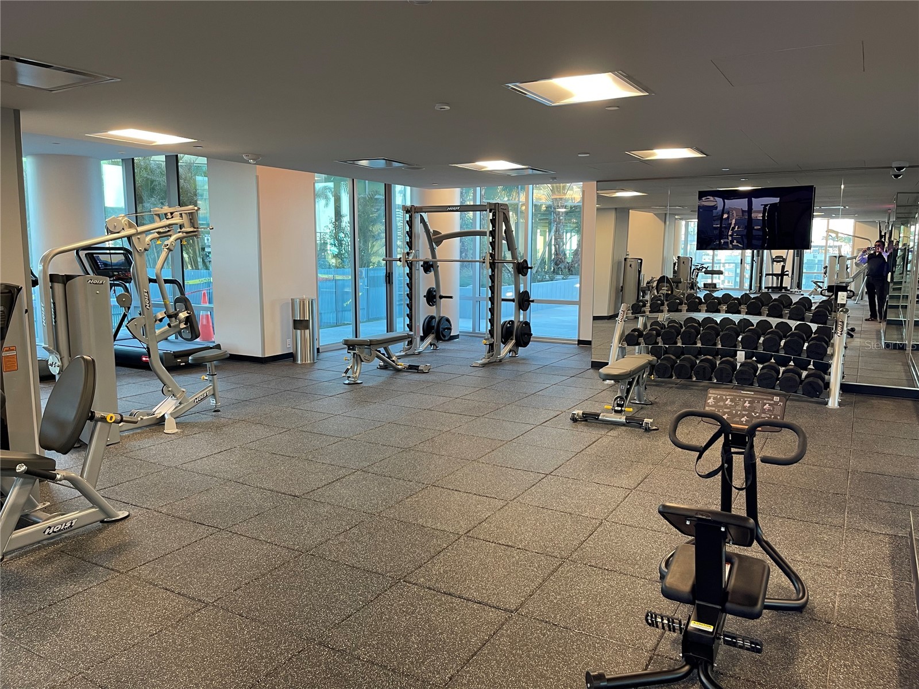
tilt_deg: -8.9
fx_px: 664
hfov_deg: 69.4
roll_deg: -0.1
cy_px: 344
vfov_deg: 54.9
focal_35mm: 25
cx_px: 460
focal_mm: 5.1
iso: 100
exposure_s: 1/60
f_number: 1.6
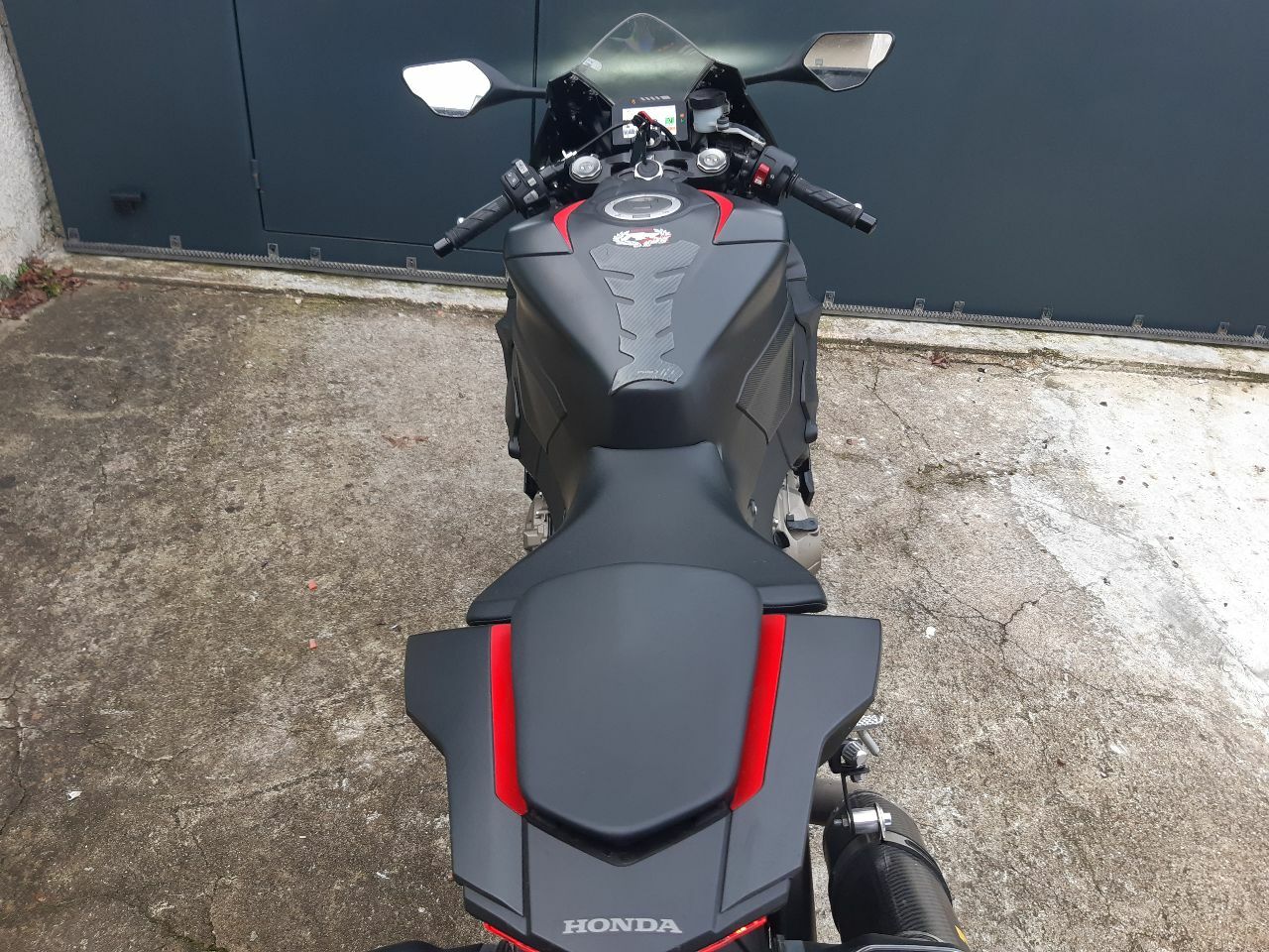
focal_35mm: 26
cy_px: 476
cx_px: 634
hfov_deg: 67.3
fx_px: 953
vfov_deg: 53.1
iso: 50
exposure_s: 1/100
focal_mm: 3.92
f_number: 1.7
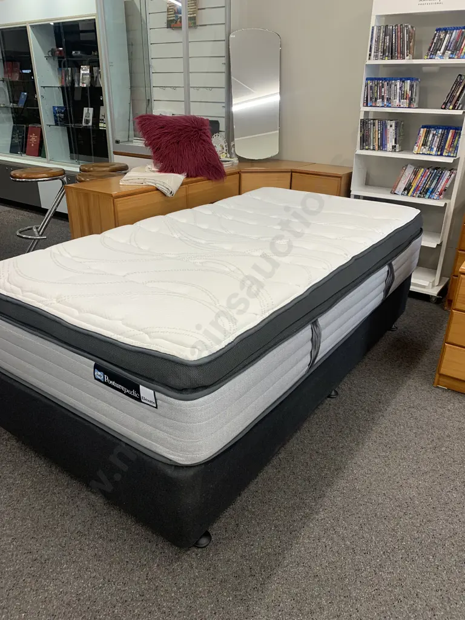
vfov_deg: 67.3
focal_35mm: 26
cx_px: 232
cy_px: 310
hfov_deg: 53.1
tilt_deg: -23.5
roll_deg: -0.9
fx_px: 466
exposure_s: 1/100
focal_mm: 4.25
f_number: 1.8
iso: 64
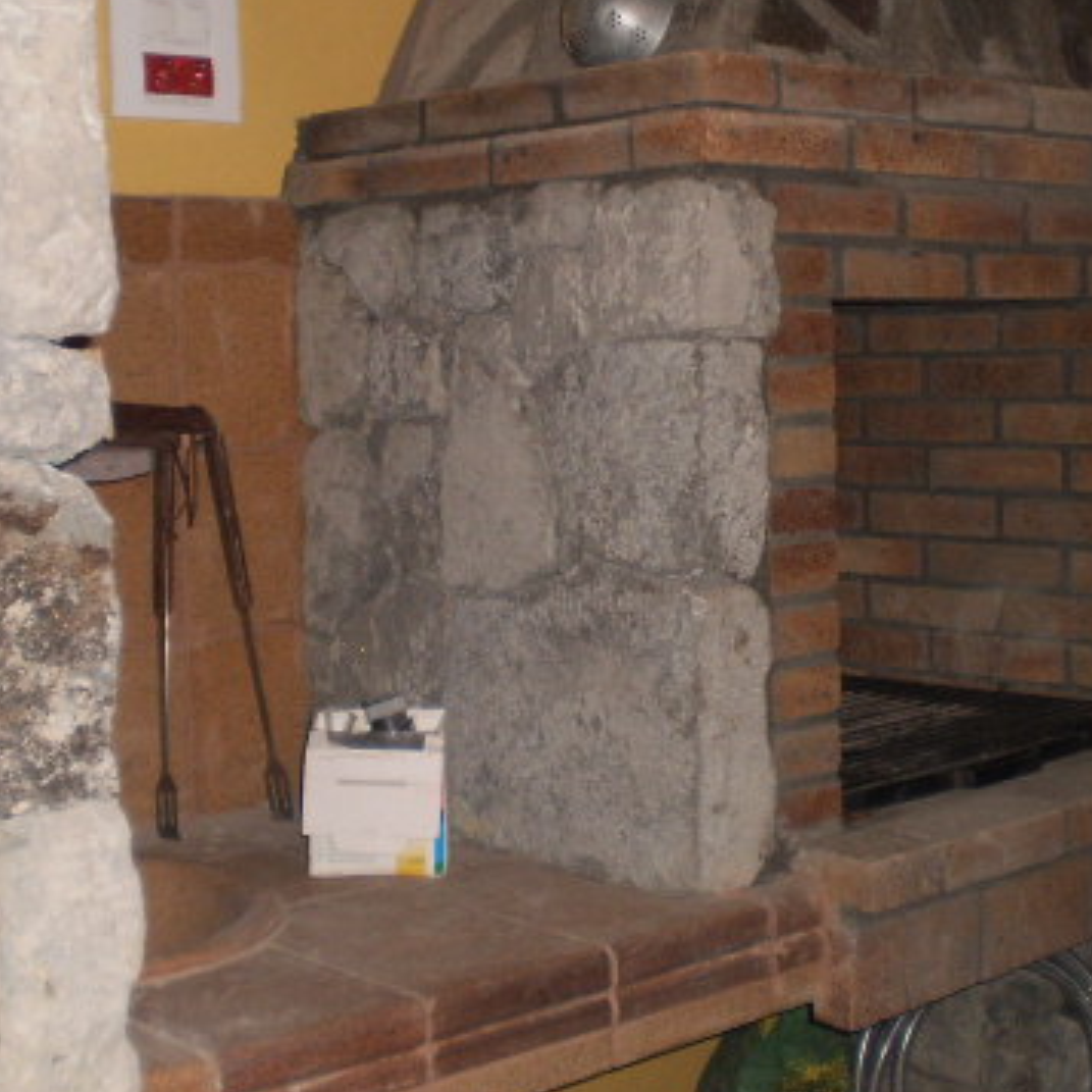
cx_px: 612
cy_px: 373
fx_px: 2034
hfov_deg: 30.0
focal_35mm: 57
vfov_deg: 29.9
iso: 125
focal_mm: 6.3
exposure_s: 1/30
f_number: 3.1
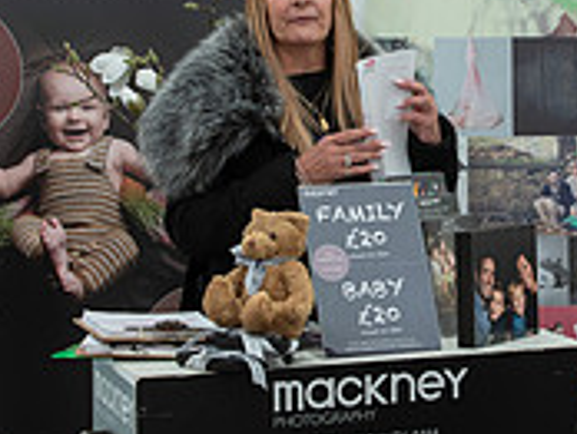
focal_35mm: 107
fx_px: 1786
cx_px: 415
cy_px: 142
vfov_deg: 13.8
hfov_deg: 18.3
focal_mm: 32
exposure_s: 1/80
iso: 64
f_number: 6.3
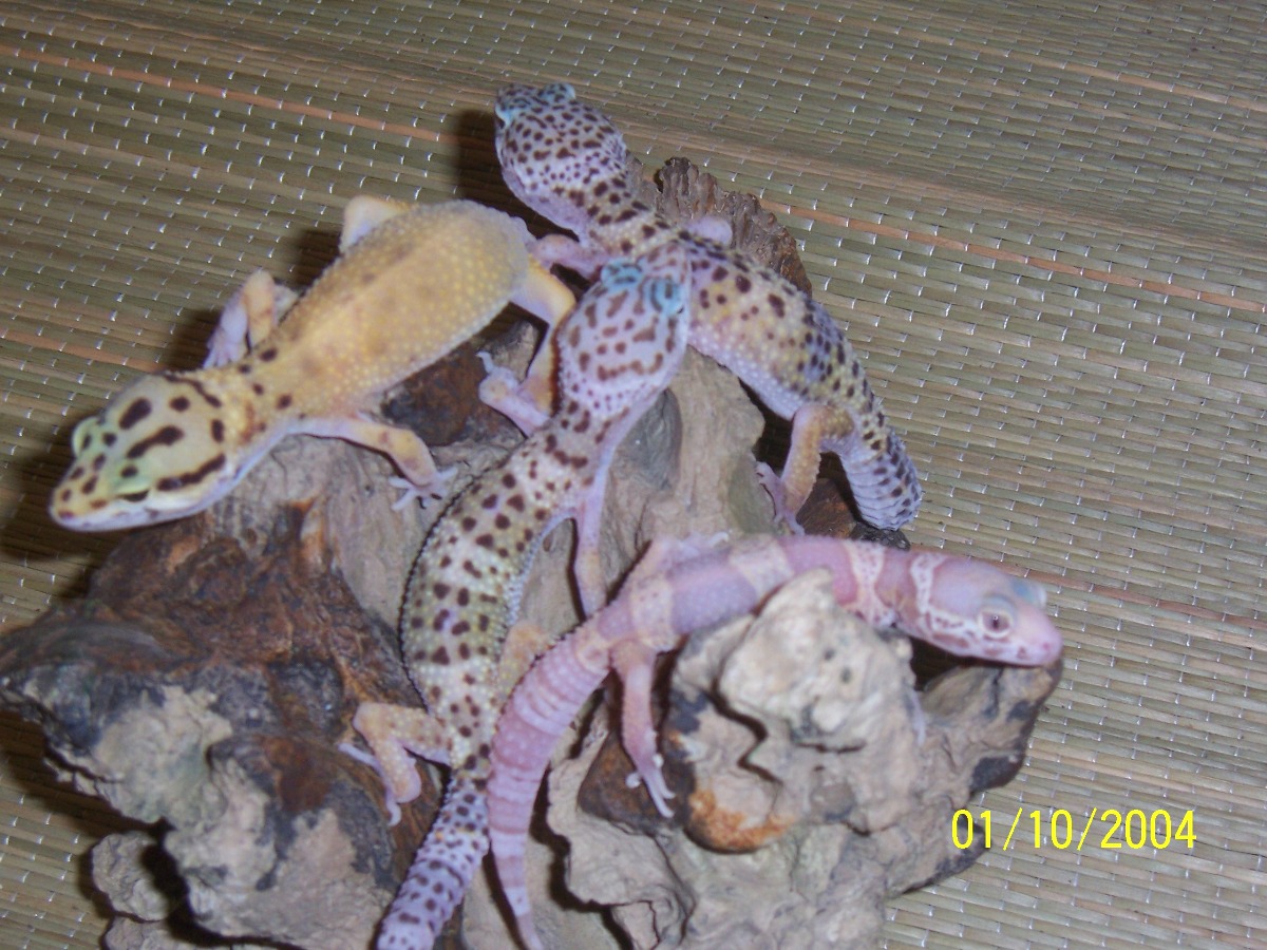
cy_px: 475
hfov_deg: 23.8
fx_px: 3001
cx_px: 634
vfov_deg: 18.0
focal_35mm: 82
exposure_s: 1/90
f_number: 4.8
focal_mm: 13.5
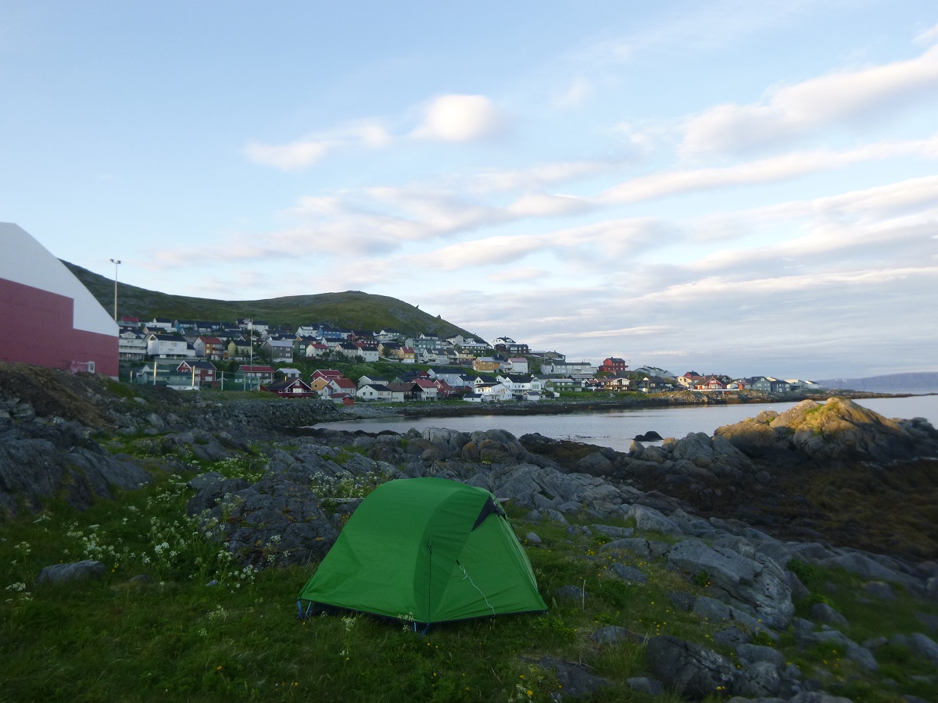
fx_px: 677
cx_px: 469
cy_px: 352
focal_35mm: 25
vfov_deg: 54.9
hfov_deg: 69.4
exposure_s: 1/80
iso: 100
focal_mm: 4.5
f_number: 3.9
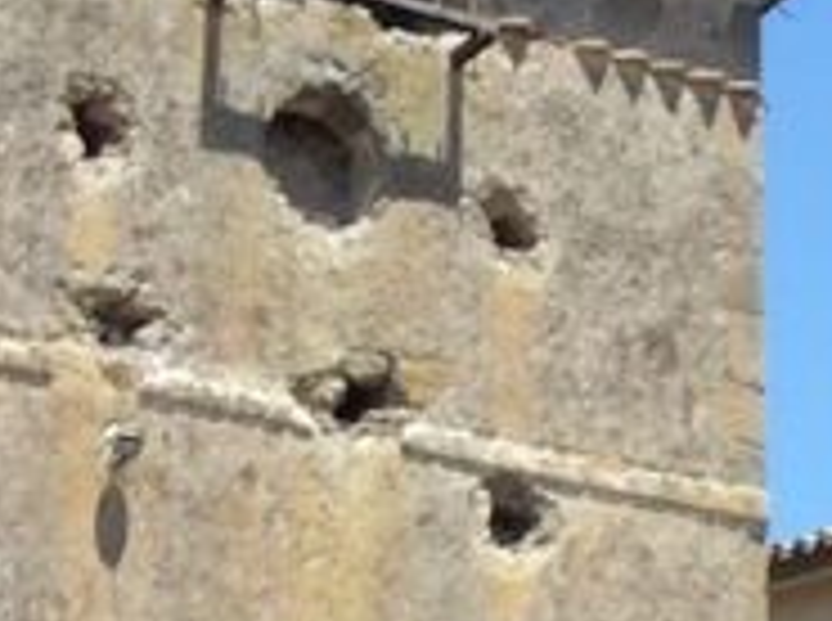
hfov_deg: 10.4
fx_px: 4246
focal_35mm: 177
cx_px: 1556
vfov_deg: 8.3
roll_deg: +0.4
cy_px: 736
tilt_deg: +13.7
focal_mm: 3.3
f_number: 2.4
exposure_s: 1/880
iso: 32
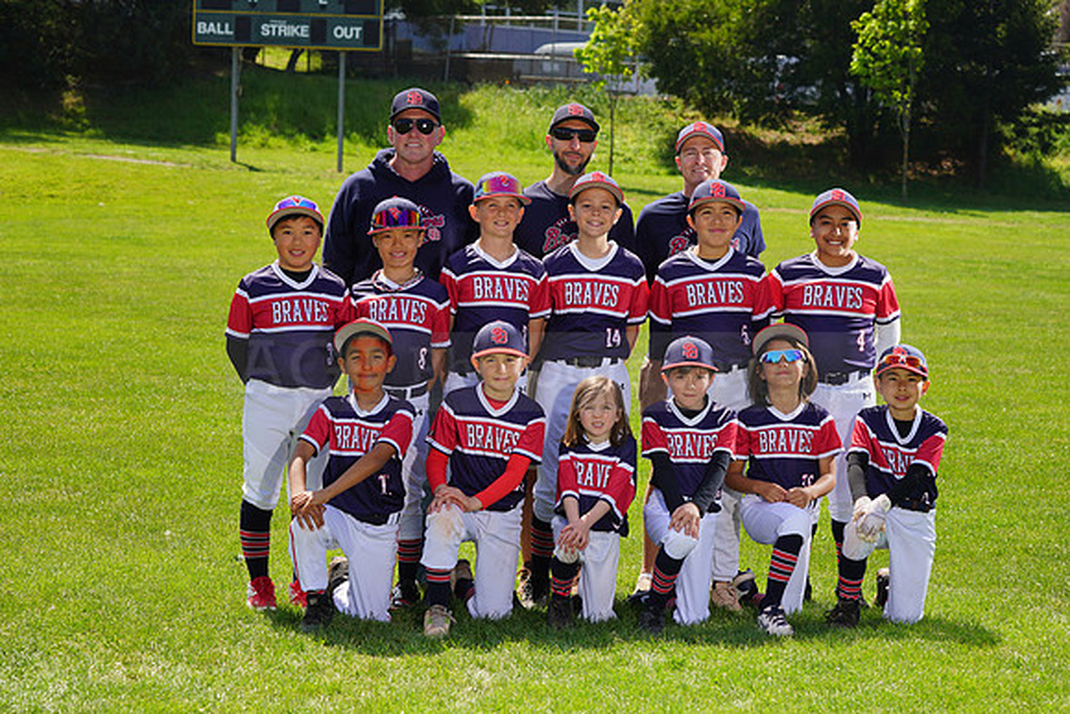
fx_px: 2973
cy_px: 357
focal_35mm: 100
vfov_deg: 13.7
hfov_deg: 20.4
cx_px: 535
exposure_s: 1/250
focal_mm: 100
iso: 100
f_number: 8
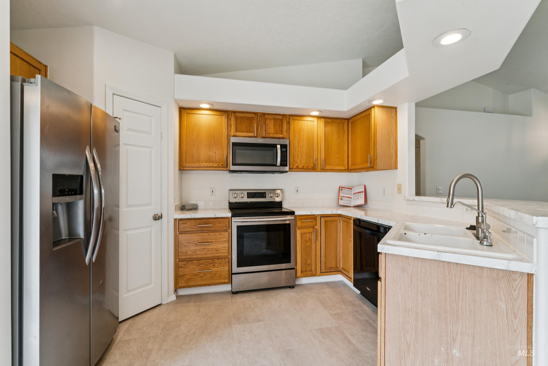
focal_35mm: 16
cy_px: 183
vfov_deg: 73.1
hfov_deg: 96.0
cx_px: 274
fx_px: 247
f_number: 13
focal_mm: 16.2
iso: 400
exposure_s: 1/13
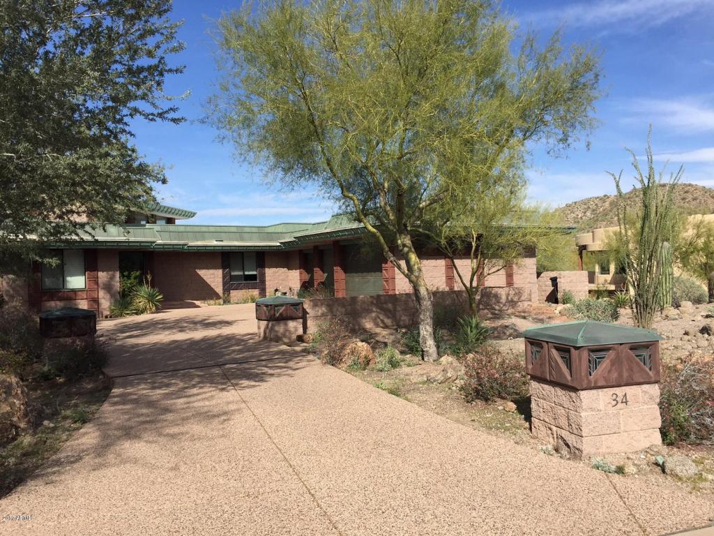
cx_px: 357
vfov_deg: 48.2
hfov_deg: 61.7
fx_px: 598
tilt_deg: +0.2
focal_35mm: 29
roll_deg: +2.2
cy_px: 268
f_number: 2.2
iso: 32
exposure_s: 1/1980
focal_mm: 4.15
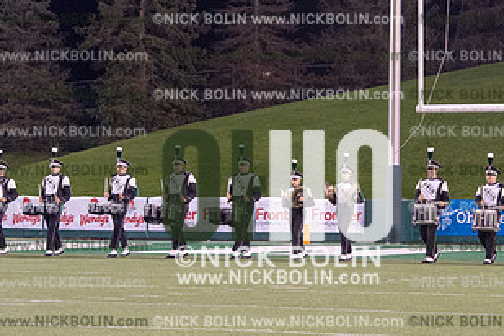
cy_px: 207
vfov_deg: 6.5
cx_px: 277
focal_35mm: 210
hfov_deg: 9.8
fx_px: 2940
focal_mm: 112
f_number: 5.6
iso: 6400
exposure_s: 1/400
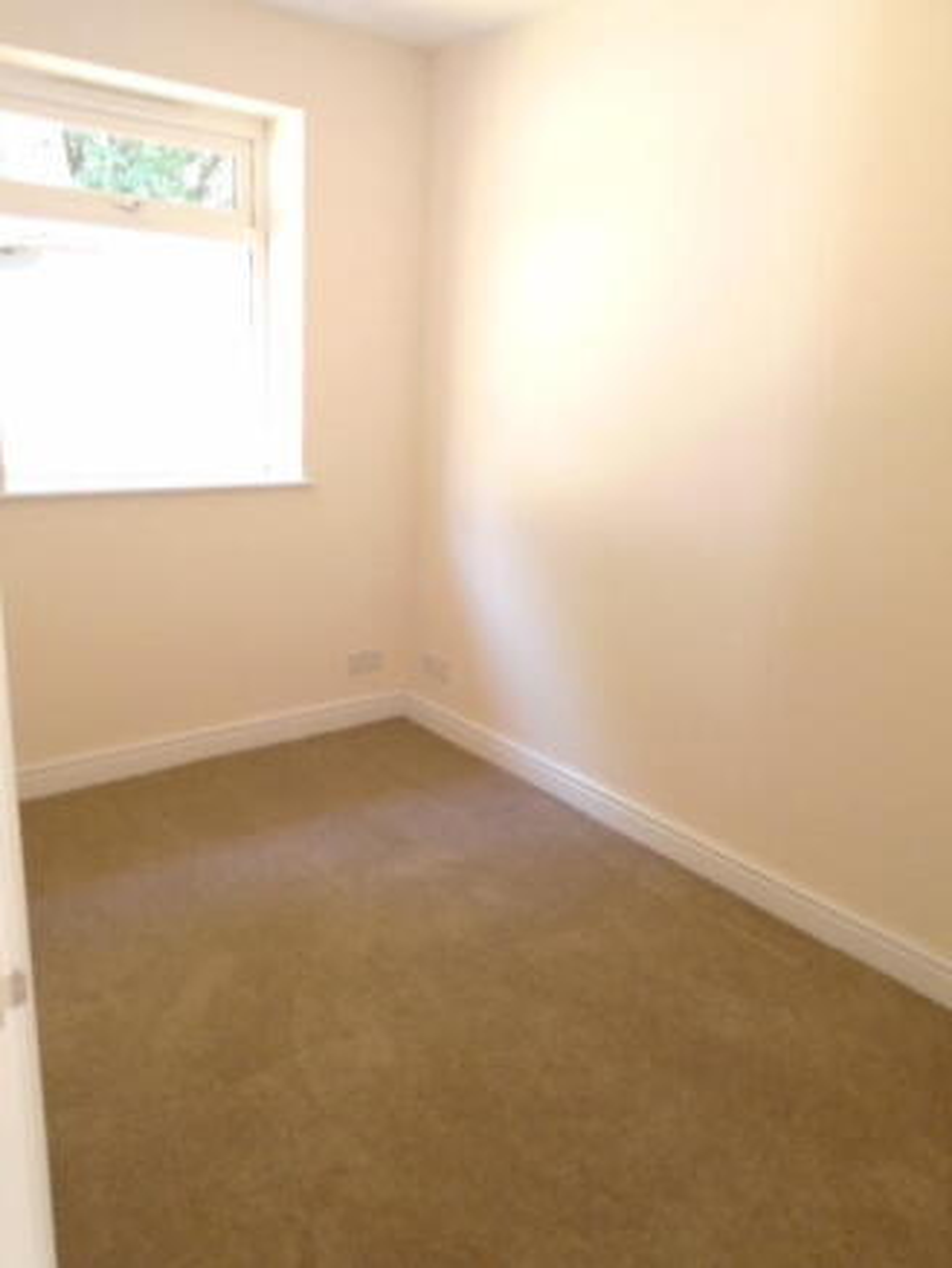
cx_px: 476
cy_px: 634
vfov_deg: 67.3
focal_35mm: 26
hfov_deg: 53.1
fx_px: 953
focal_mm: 4.6
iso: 400
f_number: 3.2
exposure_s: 1/30
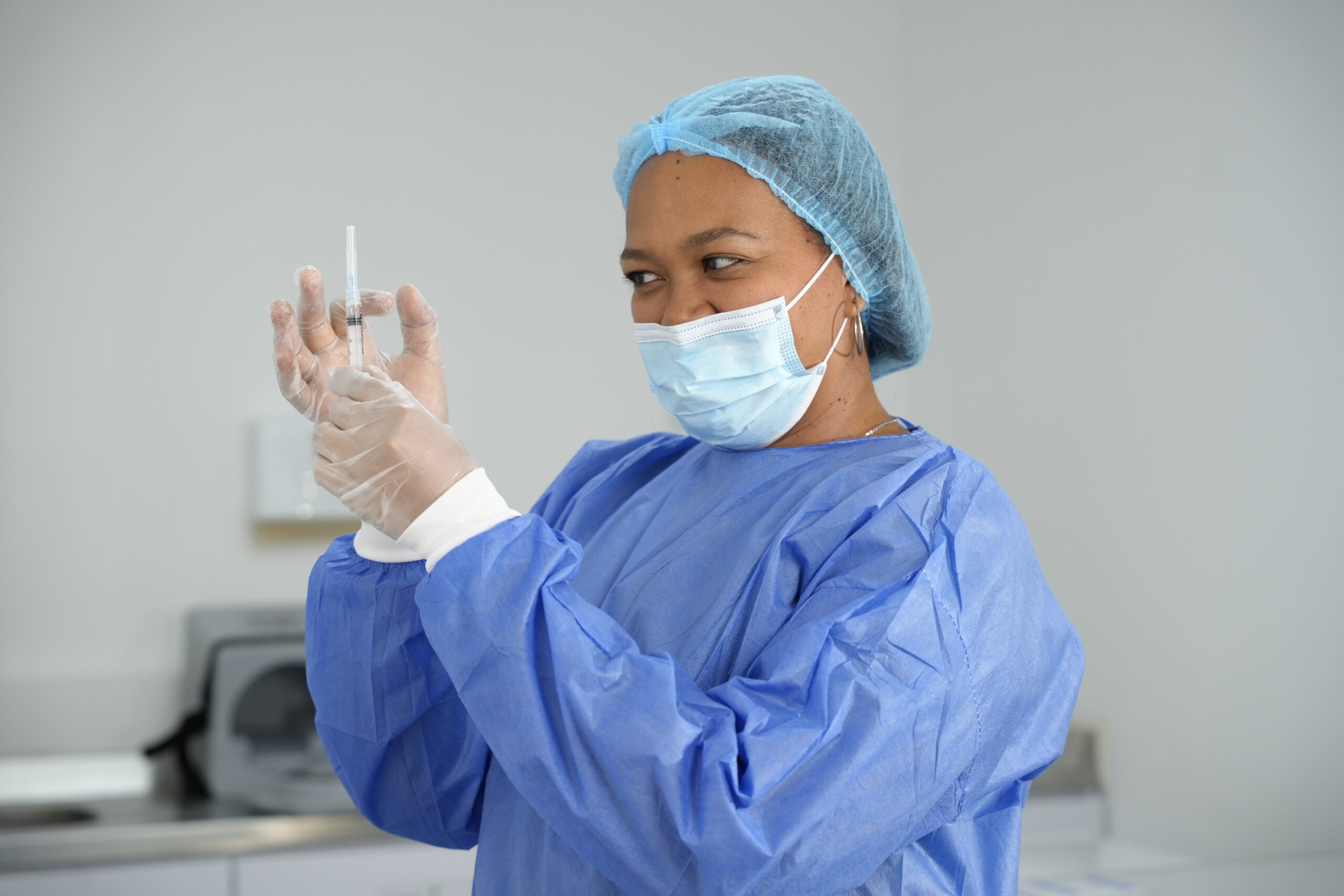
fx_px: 2613
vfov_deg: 19.5
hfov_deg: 28.8
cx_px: 672
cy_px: 448
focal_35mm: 70
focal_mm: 70
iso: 800
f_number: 4
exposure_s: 1/160
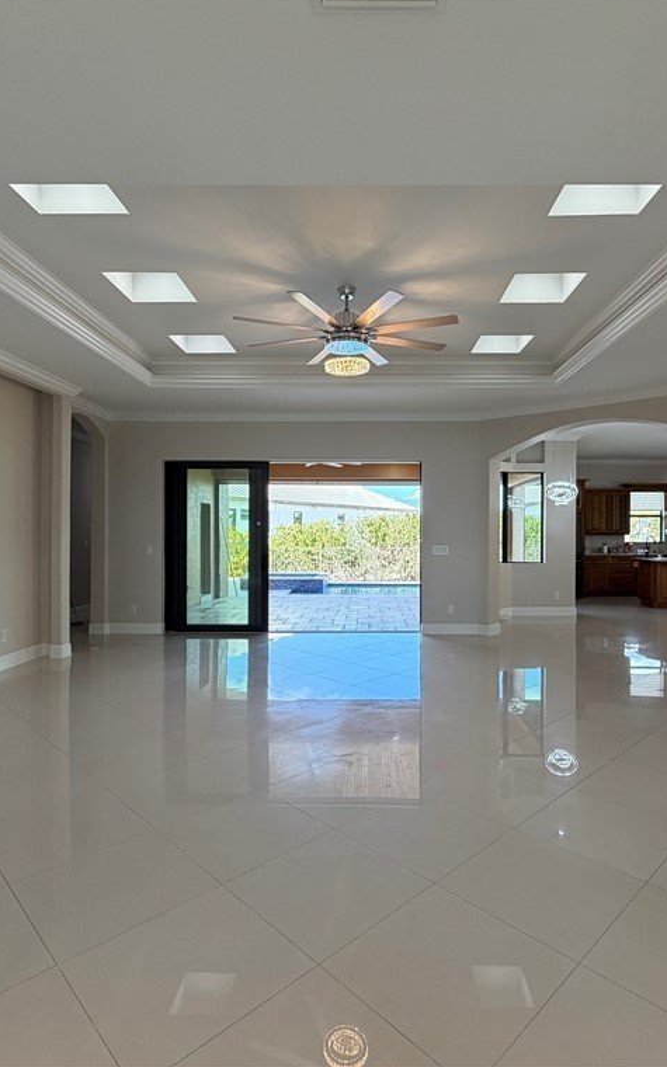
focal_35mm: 20
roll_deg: -0.2
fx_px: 582
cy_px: 529
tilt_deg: +0.7
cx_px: 379
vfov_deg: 85.1
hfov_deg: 59.4
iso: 160
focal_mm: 2.22
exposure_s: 1/120
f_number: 2.2
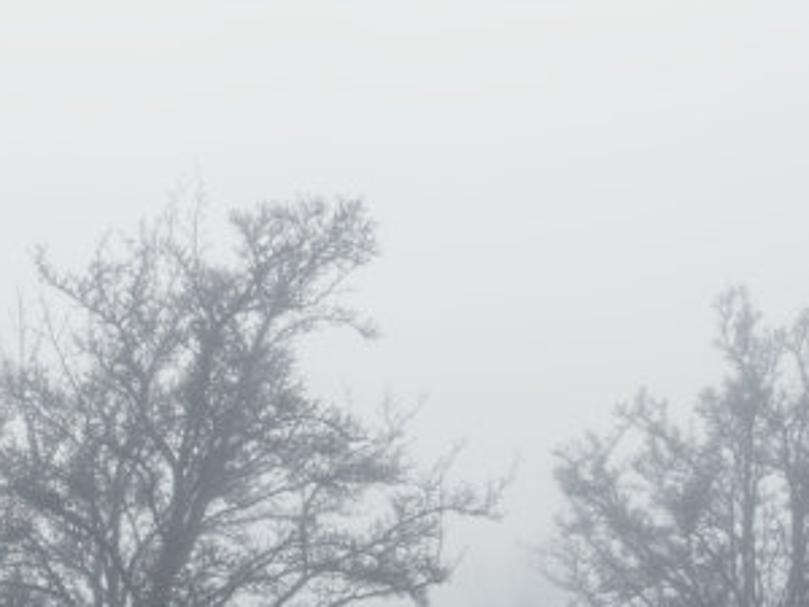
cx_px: 189
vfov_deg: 18.0
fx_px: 1776
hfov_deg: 25.3
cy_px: 815
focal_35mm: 76
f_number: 5.6
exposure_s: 1/40
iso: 100
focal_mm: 12
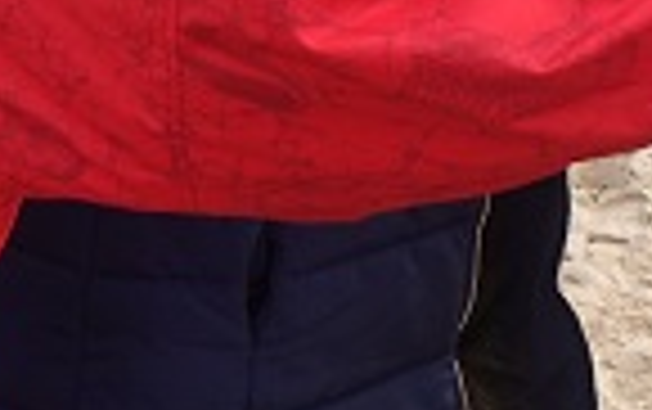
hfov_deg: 11.4
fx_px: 3202
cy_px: -173
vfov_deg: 7.2
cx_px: 818
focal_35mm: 180
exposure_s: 1/400
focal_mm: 11.8
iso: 125
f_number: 2.8
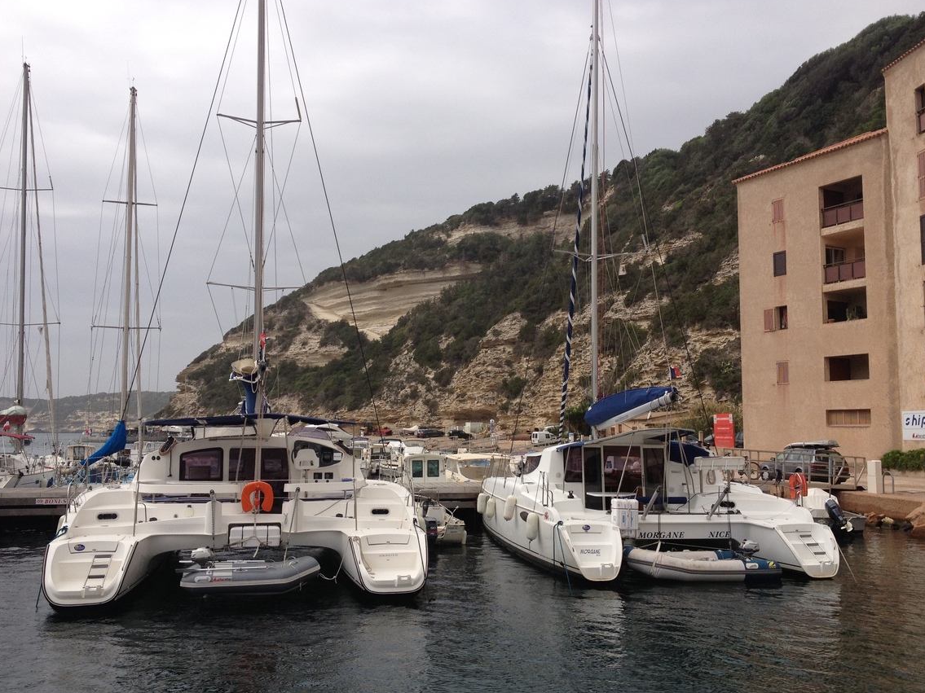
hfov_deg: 50.1
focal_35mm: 37
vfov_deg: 38.7
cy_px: 356
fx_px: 989
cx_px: 483
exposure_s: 1/2123
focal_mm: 4.28
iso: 64
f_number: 2.4
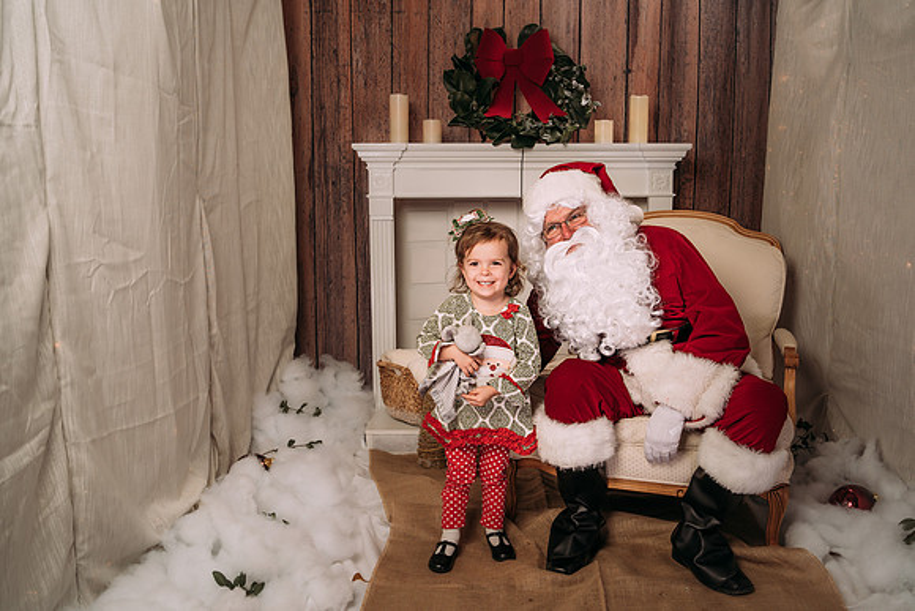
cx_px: 467
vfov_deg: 36.4
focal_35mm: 37
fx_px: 930
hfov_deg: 52.4
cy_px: 311
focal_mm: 35
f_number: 6.3
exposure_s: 1/100
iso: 100
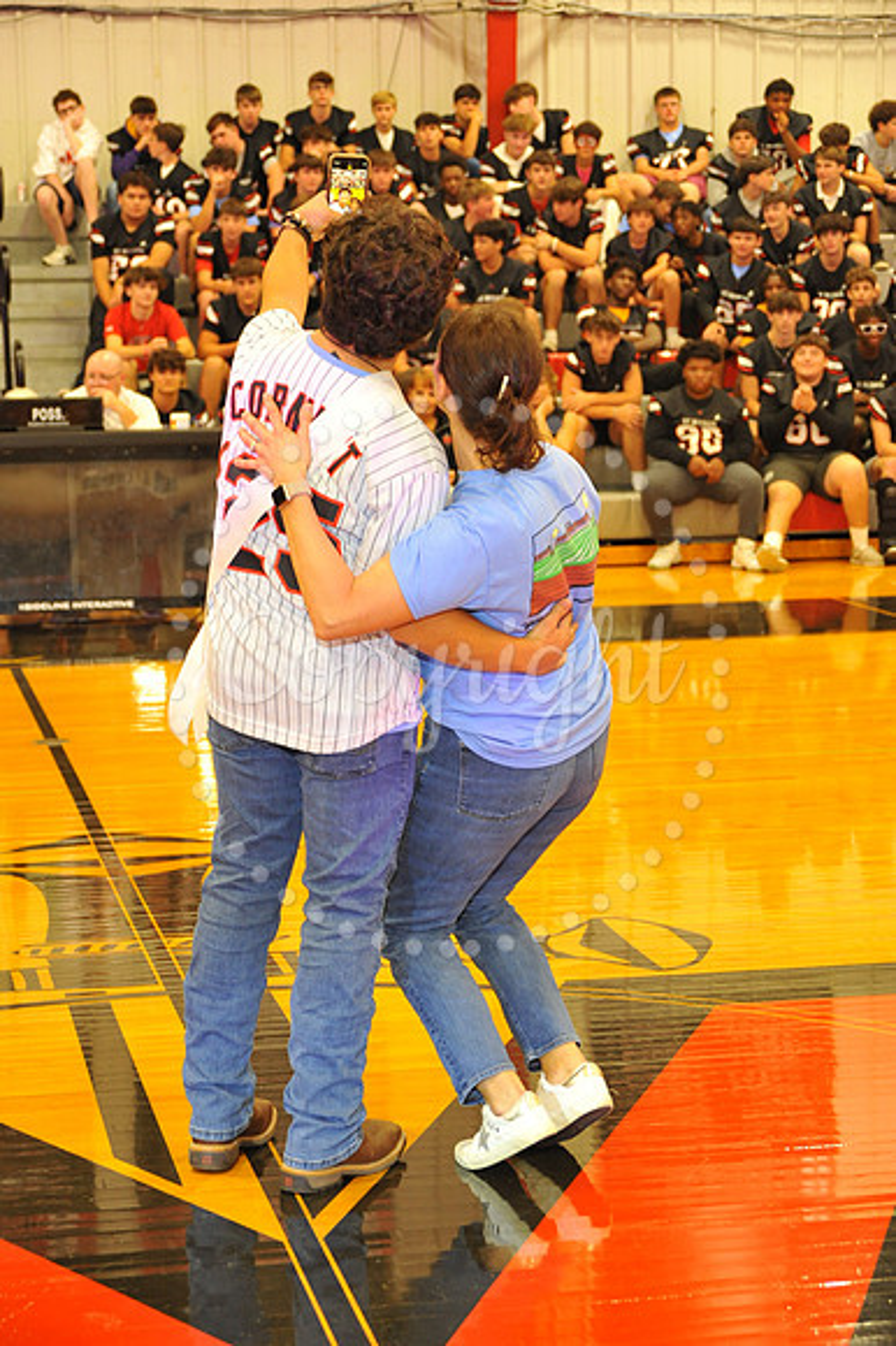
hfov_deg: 17.5
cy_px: 673
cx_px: 448
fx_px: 2915
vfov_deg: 26.0
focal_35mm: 78
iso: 2000
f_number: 6.3
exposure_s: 1/50
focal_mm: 78
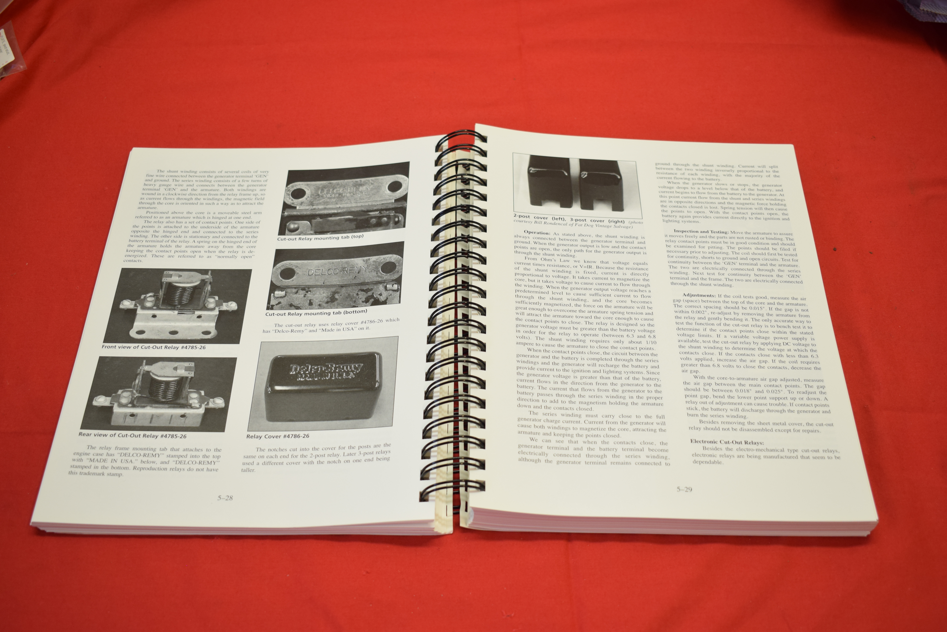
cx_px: 474
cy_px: 316
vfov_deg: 33.0
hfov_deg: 47.9
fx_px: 1066
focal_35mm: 40
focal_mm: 27
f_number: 5
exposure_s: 1/60
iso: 400
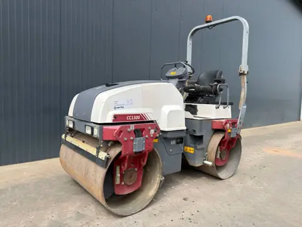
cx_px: 151
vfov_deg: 56.8
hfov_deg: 71.6
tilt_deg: -3.9
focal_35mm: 24
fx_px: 209
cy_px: 114
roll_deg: -1.9
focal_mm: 6.76
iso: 80
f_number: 1.78
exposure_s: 1/2217
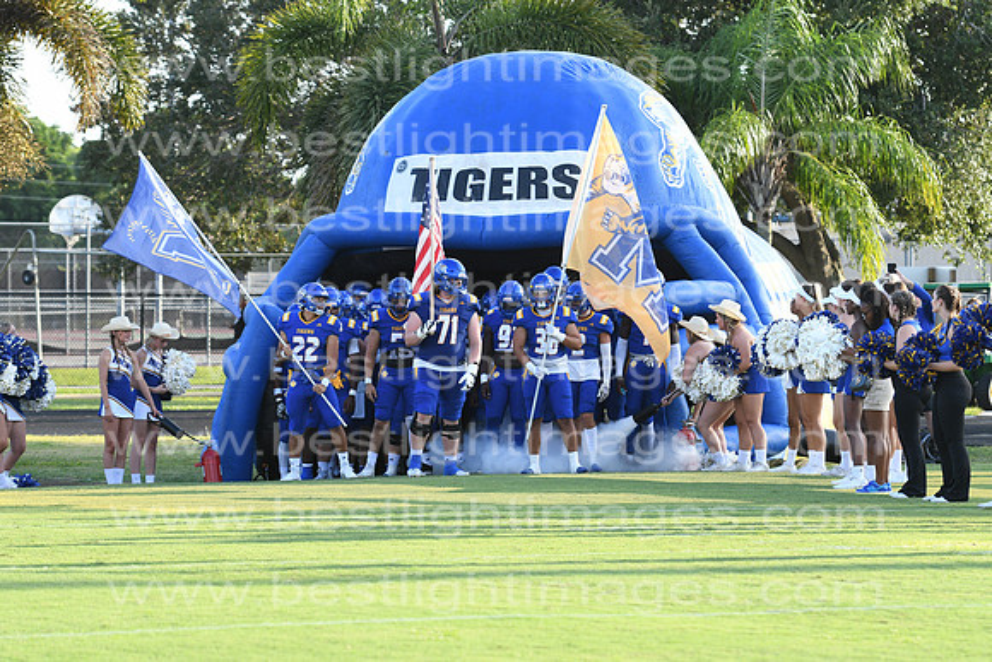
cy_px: 331
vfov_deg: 7.6
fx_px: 4961
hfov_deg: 11.4
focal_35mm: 180
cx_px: 496
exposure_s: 1/500
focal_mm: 120
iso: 360
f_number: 5.6
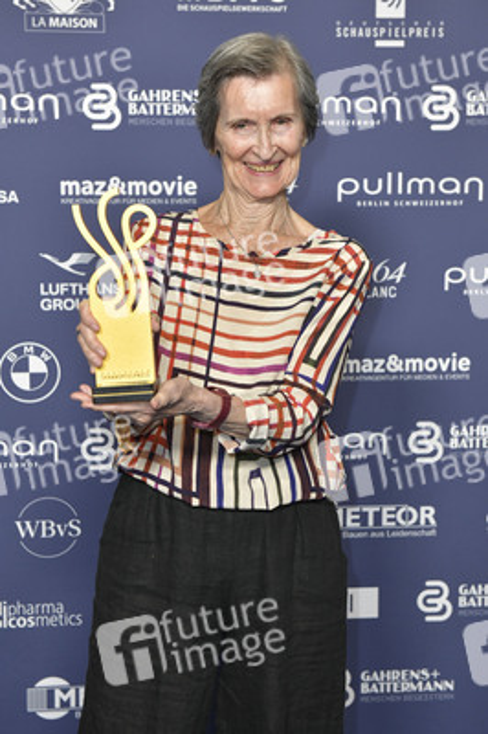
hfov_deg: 24.2
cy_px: 367
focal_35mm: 56
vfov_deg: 35.7
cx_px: 244
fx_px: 1141
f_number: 6.3
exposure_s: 1/250
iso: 2000
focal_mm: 56
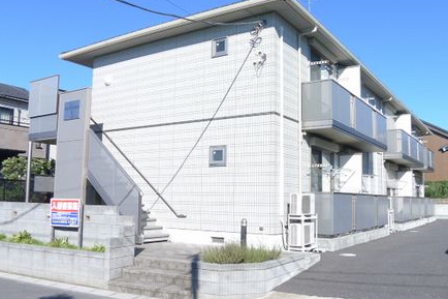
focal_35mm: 46
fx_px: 572
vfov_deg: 29.2
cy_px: 150
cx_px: 227
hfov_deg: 42.8
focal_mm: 8.5
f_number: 4.5
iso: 100
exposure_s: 1/500
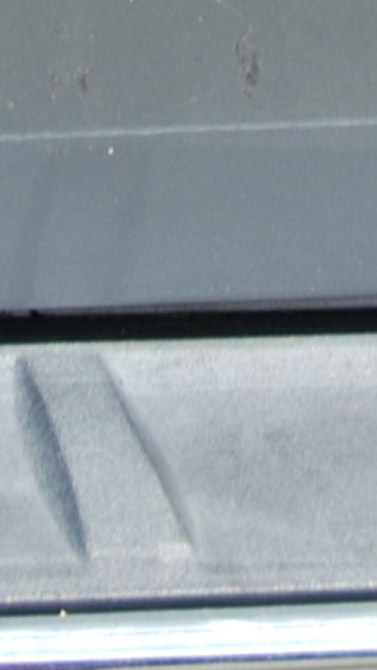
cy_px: -1001
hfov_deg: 2.0
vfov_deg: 3.5
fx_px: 10807
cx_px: 32
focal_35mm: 608
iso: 100
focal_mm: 44
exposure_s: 1/200
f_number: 7.1
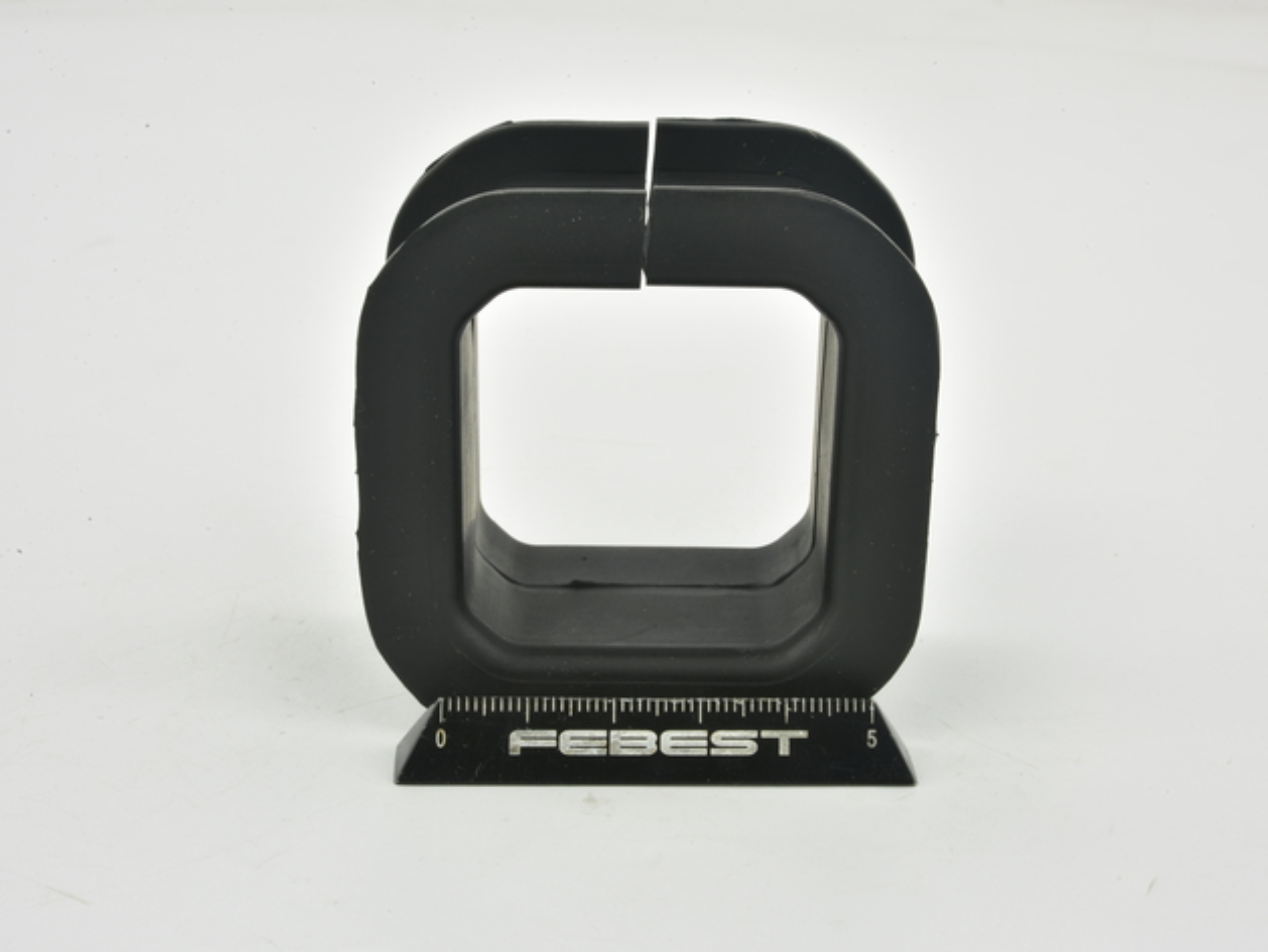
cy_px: 480
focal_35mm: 66
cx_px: 651
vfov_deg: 22.3
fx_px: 2418
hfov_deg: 29.4
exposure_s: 1/2.5
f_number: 32
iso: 64
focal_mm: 60
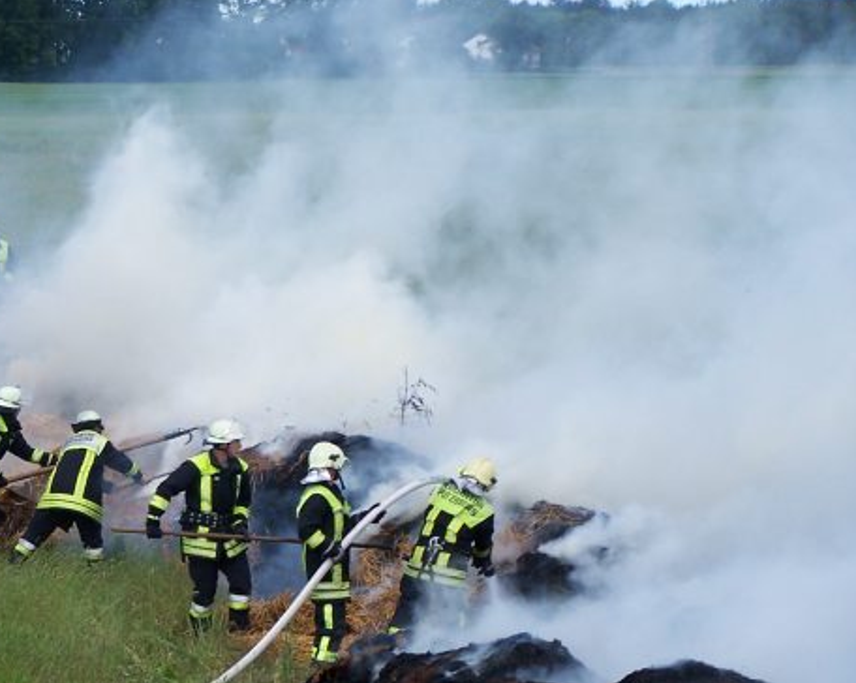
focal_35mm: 180
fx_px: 4556
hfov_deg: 10.7
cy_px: 525
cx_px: 126
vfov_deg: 8.6
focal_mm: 17.5
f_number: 3.2
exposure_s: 1/640
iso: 80
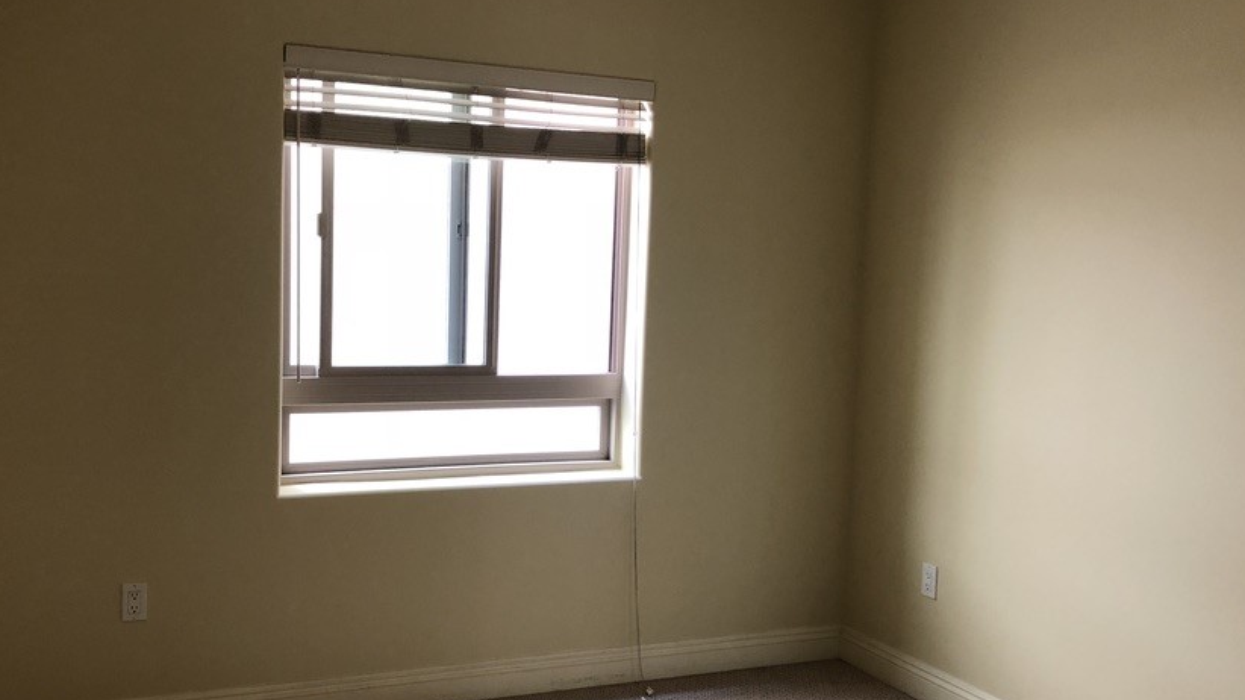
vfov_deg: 31.1
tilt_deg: -5.3
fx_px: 1254
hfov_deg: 52.7
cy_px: 391
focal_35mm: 38
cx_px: 574
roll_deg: -3.4
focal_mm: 3.99
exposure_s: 1/17
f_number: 1.8
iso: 40
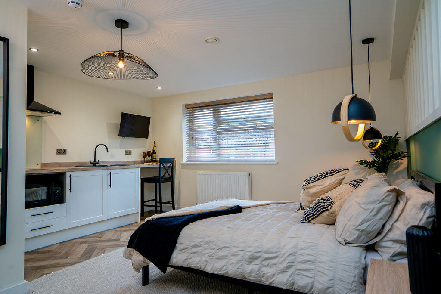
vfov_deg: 58.5
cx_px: 220
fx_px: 262
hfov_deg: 80.1
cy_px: 147
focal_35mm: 21
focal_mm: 21
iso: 400
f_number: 7.1
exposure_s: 1/20
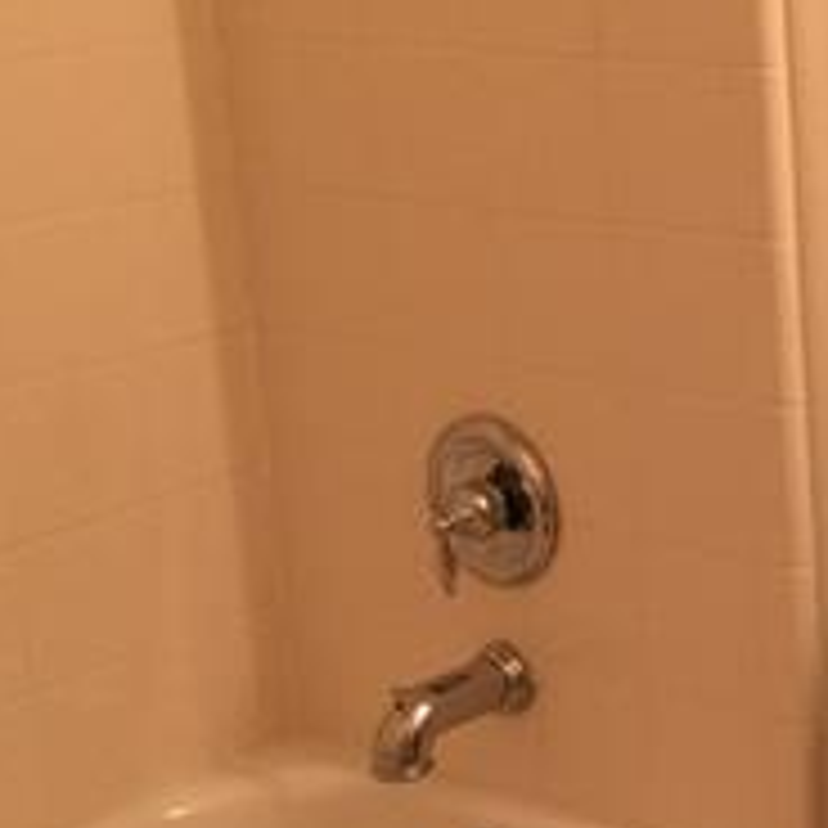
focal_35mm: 89
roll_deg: +0.0
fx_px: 2409
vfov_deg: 19.5
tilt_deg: -15.2
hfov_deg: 18.2
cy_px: 387
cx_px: 1062
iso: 50
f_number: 2.2
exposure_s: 1/15
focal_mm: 4.15
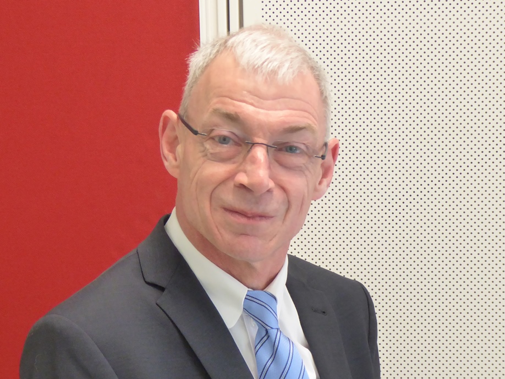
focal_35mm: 69
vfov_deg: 21.3
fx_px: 1007
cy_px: 190
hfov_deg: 28.2
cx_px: 252
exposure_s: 1/15
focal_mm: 11.7
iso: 400
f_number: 4.4
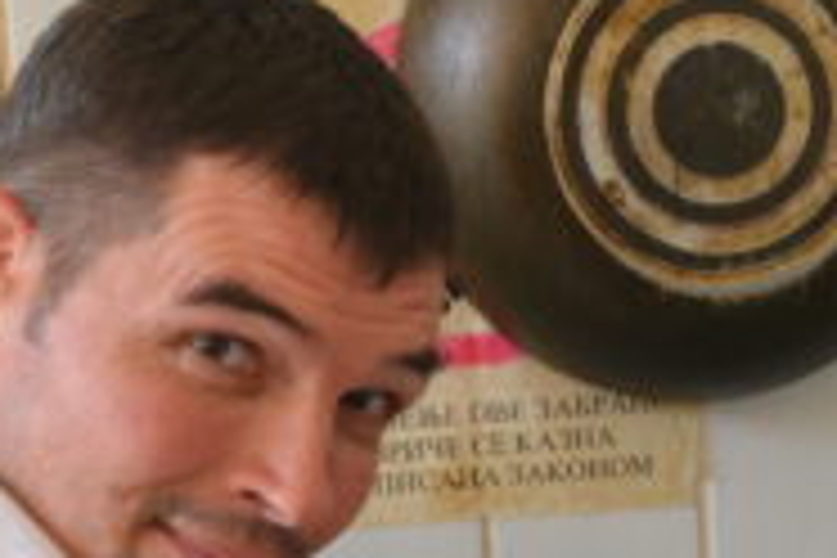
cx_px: 702
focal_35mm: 186
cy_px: 920
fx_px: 4324
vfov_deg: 7.2
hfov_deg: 11.0
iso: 1000
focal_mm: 30
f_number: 4.2
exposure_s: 1/60
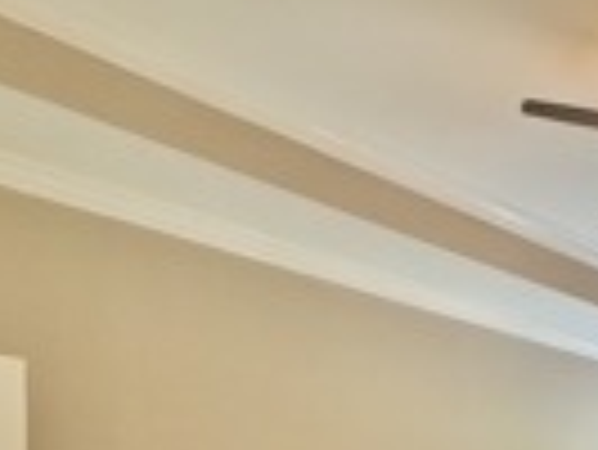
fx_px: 726
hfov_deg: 37.2
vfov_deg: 28.3
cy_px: 585
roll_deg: -2.0
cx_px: 665
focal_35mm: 42
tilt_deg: -3.0
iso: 250
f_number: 2.2
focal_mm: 2.22
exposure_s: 1/120
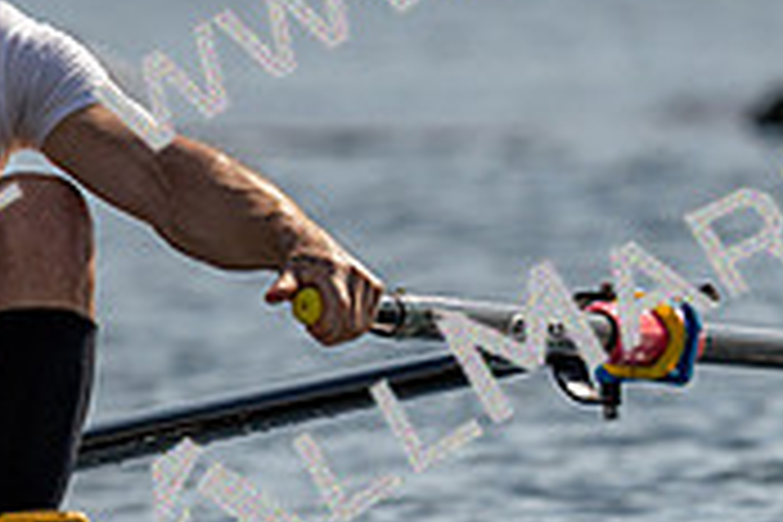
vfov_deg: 1.1
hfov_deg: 1.6
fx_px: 27729
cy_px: 227
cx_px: -234
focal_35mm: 1275
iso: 125
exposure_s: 1/1600
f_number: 6.3
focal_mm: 382
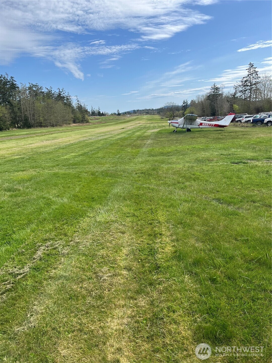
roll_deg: +3.5
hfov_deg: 53.1
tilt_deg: -14.0
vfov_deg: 67.3
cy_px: 182
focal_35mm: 26
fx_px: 272
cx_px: 136
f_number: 1.6
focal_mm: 5.1
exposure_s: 1/3413
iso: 50
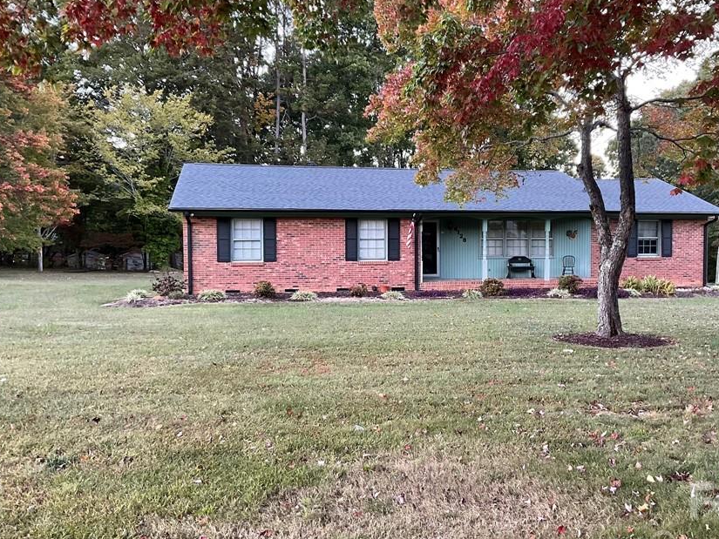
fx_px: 748
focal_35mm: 36
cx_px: 419
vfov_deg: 39.7
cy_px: 275
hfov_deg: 51.1
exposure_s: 1/60
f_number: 1.8
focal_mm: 3
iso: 100
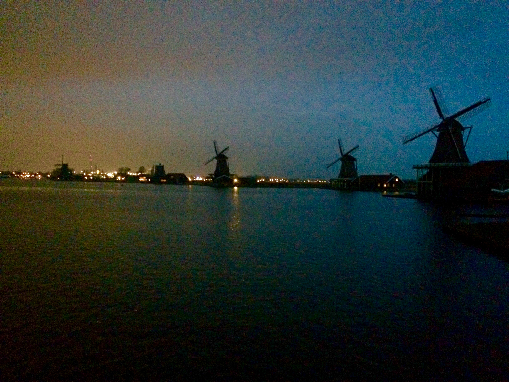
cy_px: 191
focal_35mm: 29
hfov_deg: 61.7
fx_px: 426
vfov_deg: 48.2
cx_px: 254
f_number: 2.2
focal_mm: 4.15
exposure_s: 1/17
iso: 2000
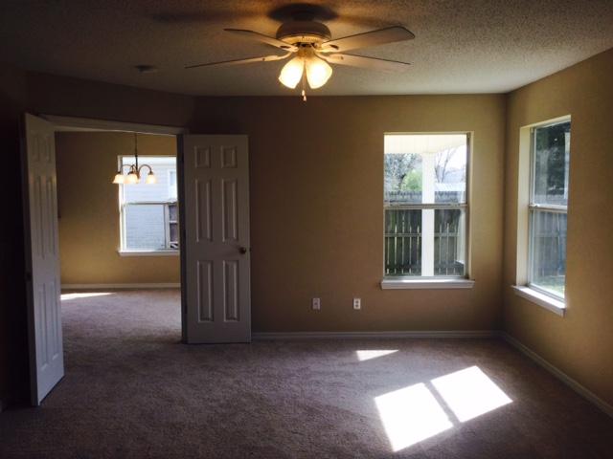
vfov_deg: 48.2
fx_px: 514
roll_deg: +0.8
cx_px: 306
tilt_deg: -5.6
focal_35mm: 29
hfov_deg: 61.7
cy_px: 230
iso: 32
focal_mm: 4.15
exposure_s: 1/297
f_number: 2.2
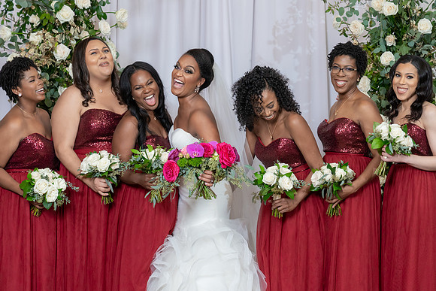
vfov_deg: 18.7
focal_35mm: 73
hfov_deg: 27.7
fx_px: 883
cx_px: 236
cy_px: 148
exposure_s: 1/200
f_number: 5.6
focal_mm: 67
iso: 2000
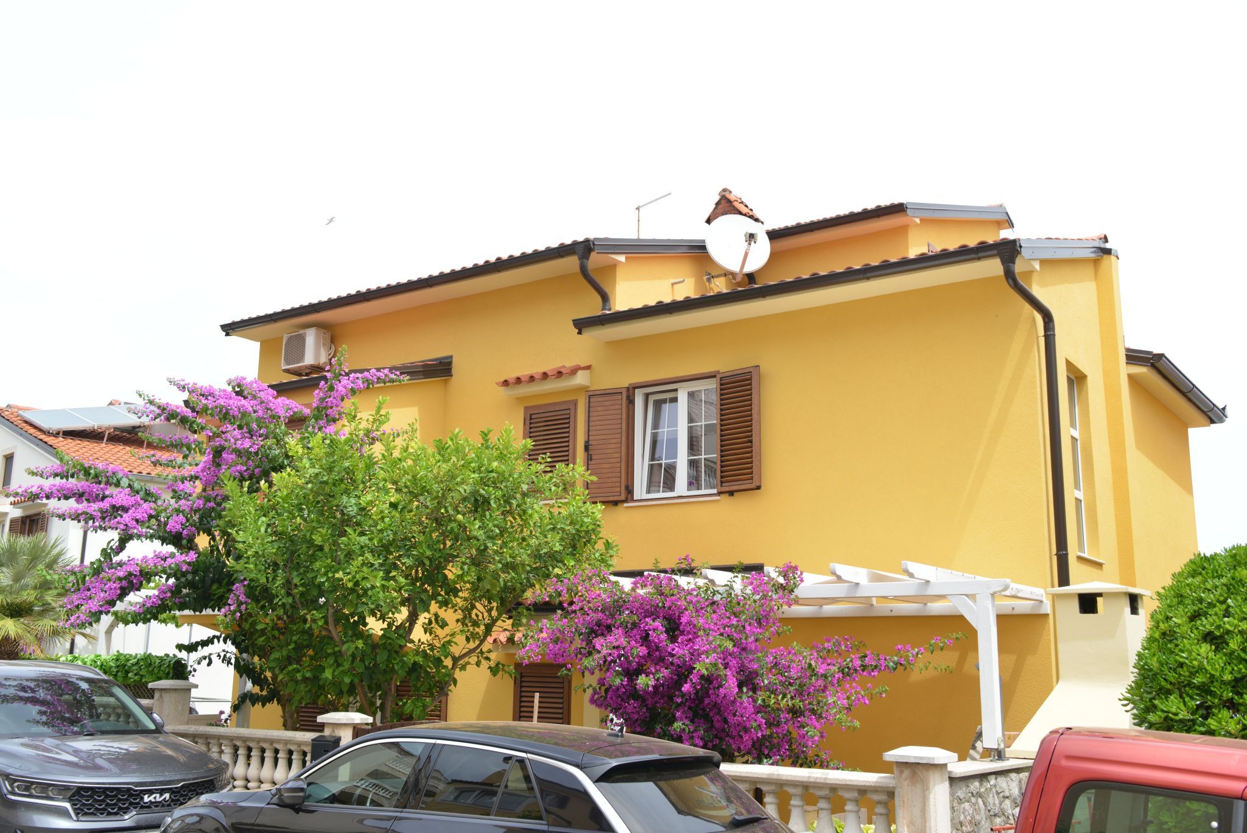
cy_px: 416
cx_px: 624
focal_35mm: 35
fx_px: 1213
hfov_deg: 54.4
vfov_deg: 37.9
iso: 250
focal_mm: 35
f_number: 8
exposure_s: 1/250
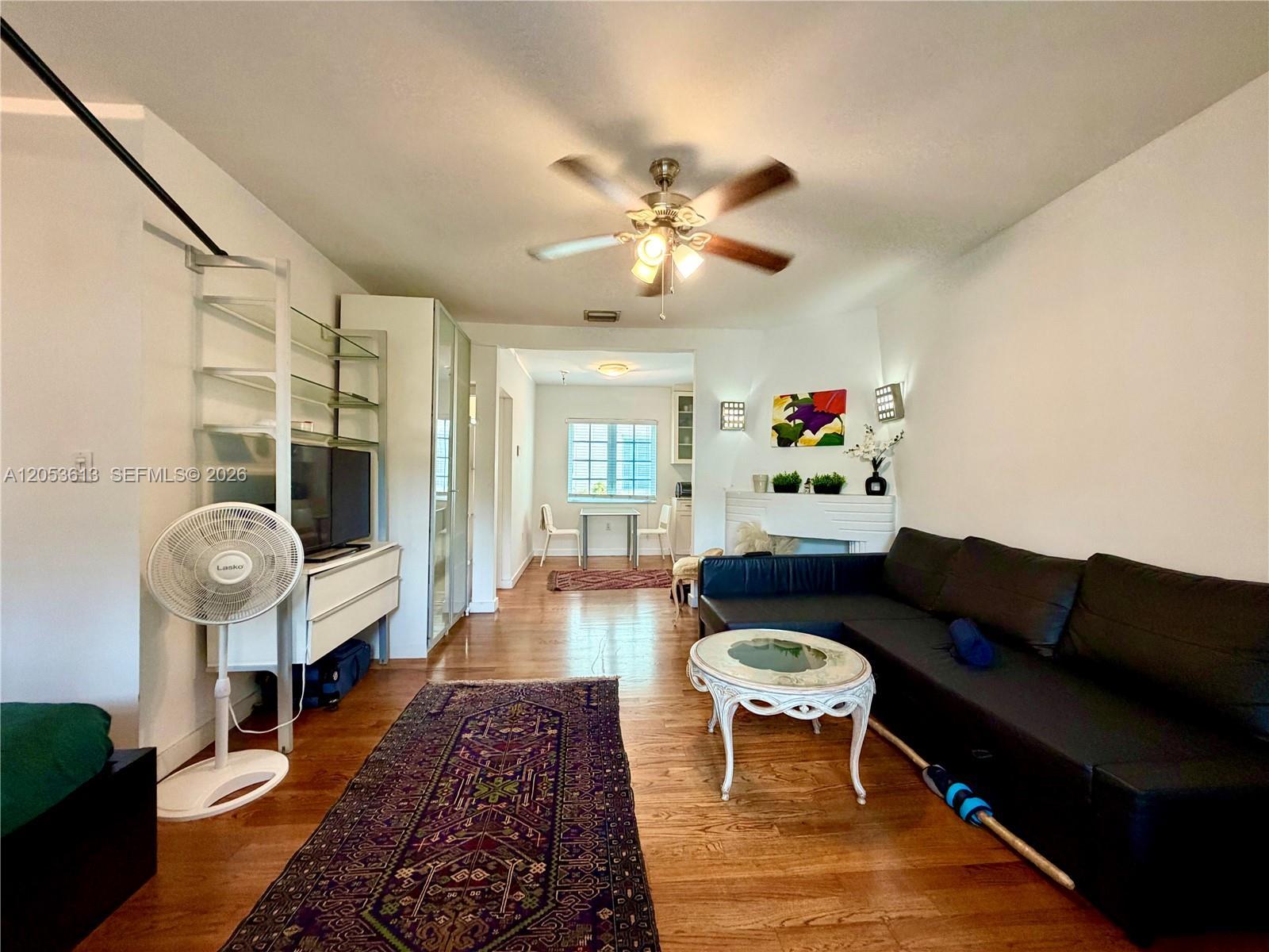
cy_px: 476
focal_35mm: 14
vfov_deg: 85.7
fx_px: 513
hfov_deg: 102.1
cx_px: 634
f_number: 2.2
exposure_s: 1/60
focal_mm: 2.22
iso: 200
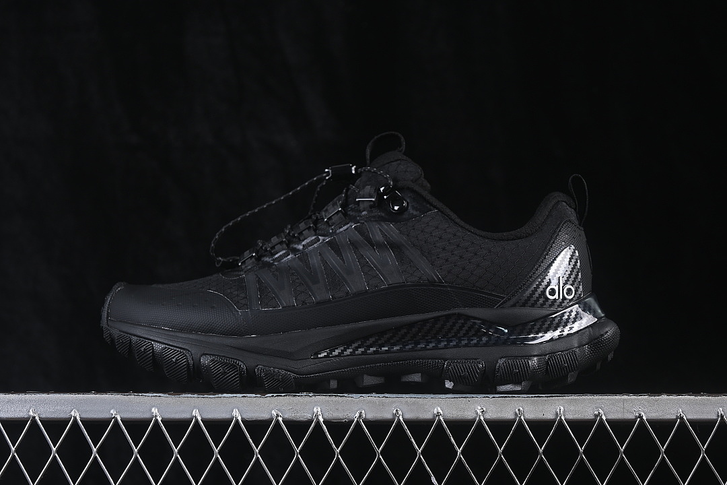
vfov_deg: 18.2
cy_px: 242
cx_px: 364
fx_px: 1514
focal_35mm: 75
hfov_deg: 27.0
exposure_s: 1/60
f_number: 6.3
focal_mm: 50
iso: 160
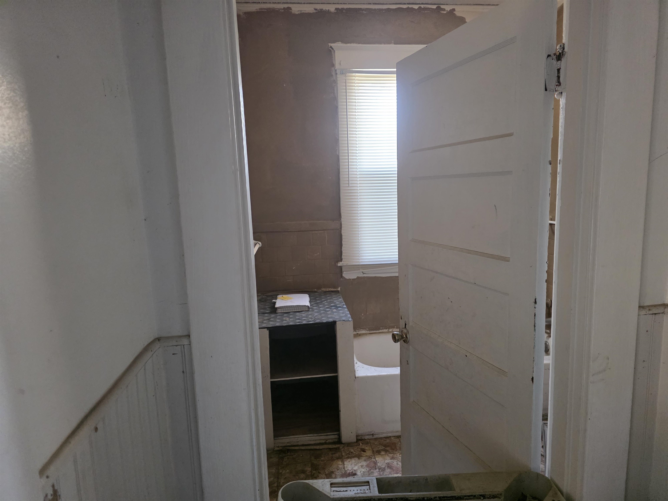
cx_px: 334
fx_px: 444
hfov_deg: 73.9
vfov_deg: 58.9
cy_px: 250
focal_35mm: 23
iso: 1000
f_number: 1.7
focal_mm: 6.3
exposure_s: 1/120
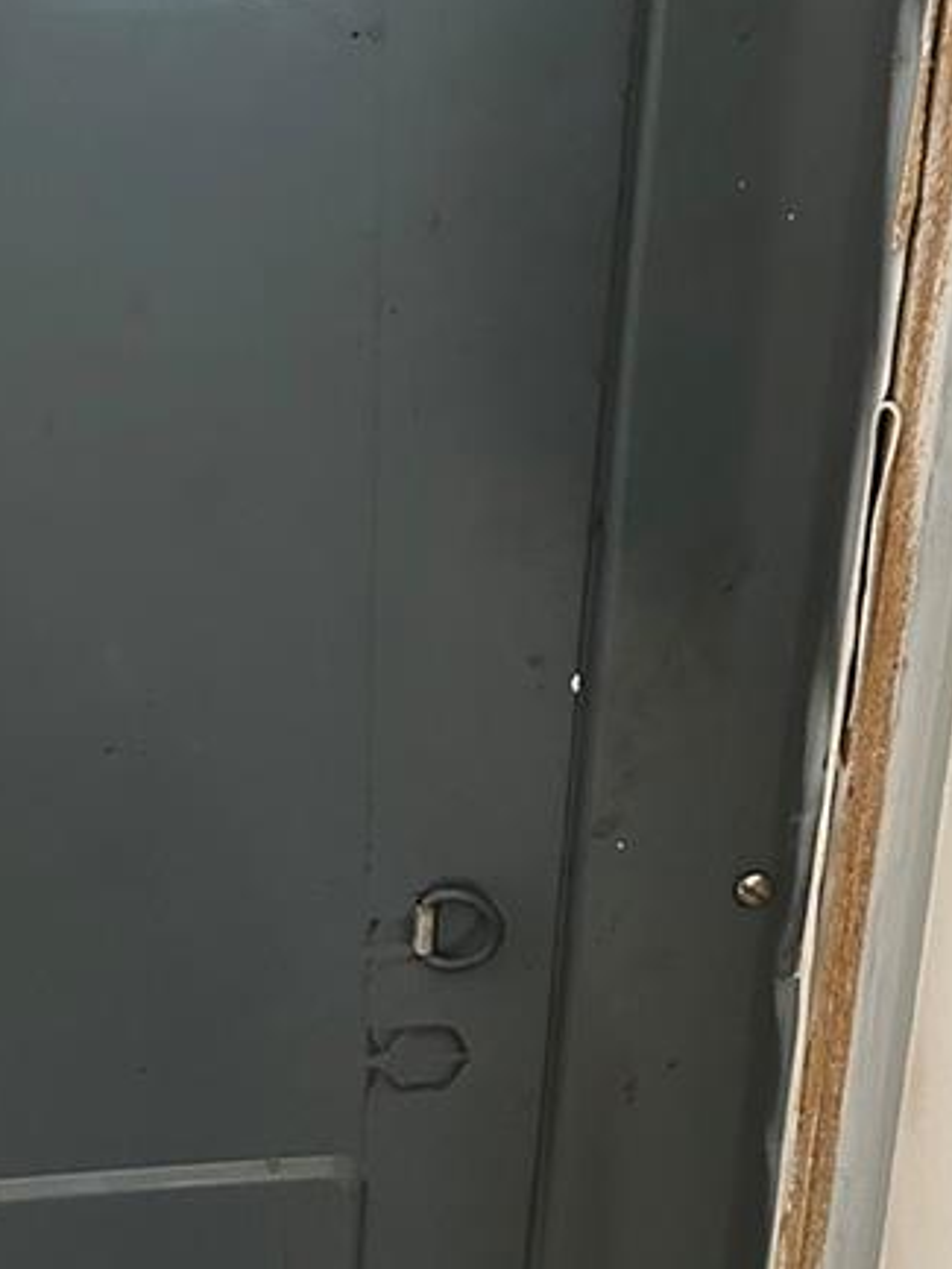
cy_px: 759
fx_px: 2639
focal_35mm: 72
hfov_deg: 20.4
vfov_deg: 27.0
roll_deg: -2.0
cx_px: 316
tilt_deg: -21.9
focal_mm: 5.7
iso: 400
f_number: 1.5
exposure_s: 1/60
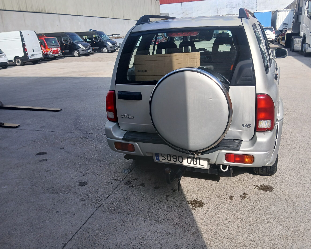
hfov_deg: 62.1
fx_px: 258
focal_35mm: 28
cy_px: 123
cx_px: 169
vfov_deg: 51.5
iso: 20
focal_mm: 3.98
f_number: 1.8
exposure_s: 1/503
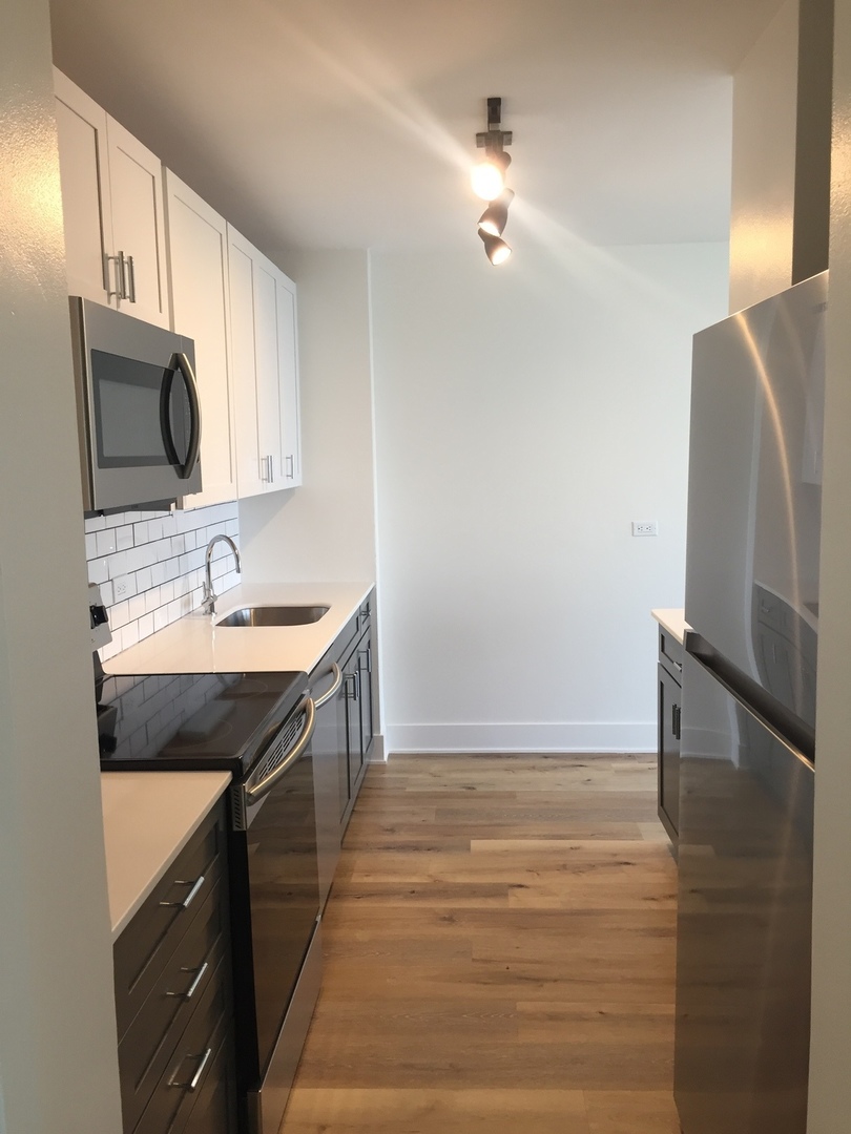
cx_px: 426
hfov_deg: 48.2
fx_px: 951
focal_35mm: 29
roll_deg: +1.4
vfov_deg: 61.7
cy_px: 567
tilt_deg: -7.2
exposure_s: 1/30
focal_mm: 4.15
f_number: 2.2
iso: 64
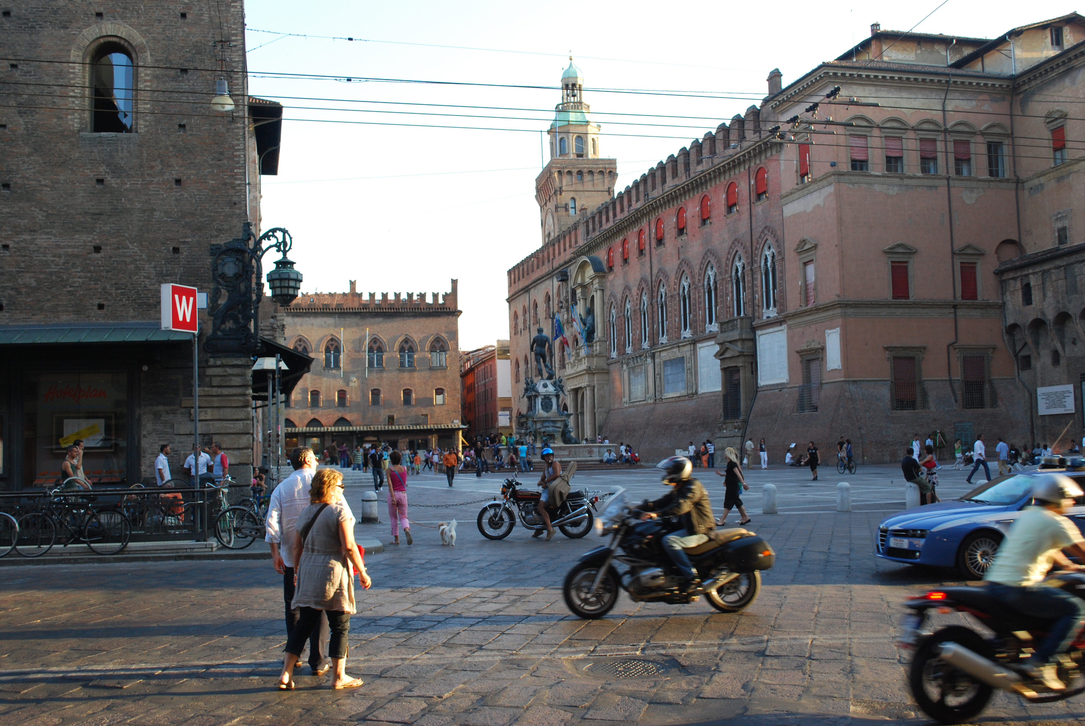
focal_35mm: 39
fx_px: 1177
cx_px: 542
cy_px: 363
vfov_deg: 34.3
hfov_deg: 49.5
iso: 400
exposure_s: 1/125
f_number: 5.6
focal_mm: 26
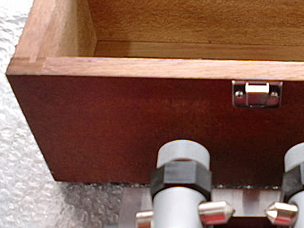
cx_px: 256
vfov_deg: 24.1
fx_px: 527
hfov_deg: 31.1
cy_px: 181
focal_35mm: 60
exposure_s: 1/60
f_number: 3.1
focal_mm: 6.3
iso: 200
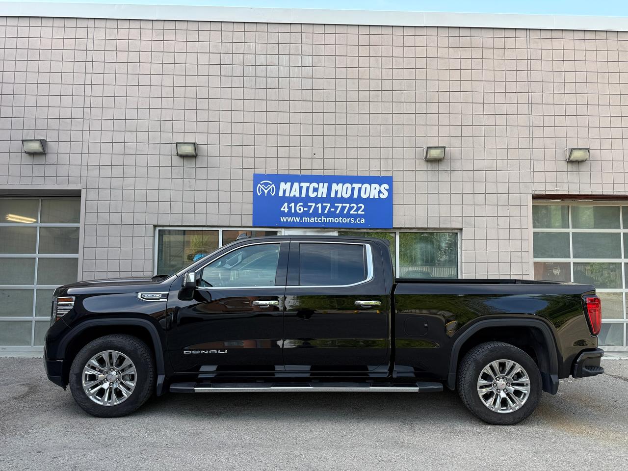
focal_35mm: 24
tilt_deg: +4.2
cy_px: 236
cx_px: 314
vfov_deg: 56.8
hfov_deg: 71.6
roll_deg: -0.6
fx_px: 435
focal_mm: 6.76
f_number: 1.78
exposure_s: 1/622
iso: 80
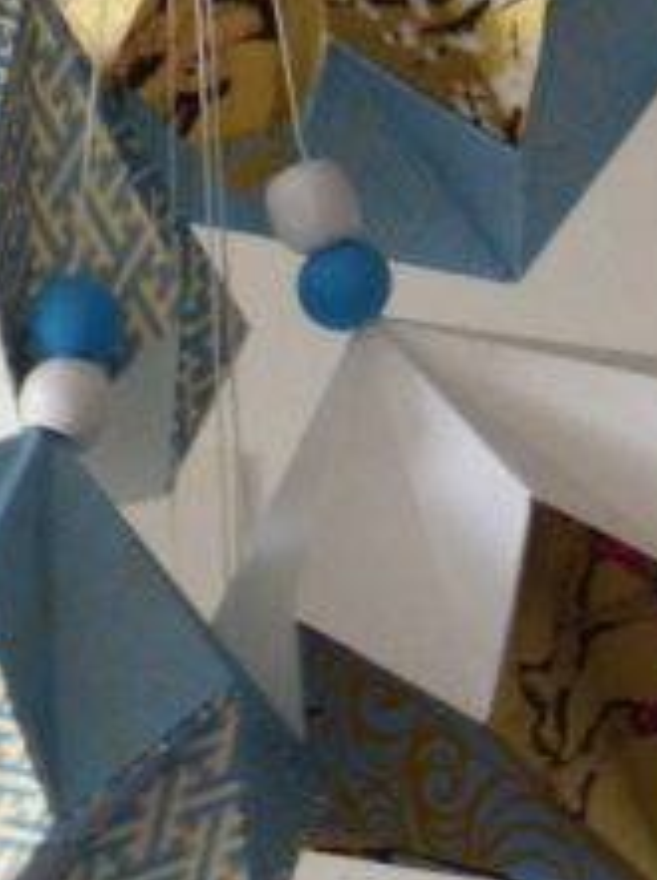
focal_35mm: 526
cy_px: 1477
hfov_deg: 2.8
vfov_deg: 3.8
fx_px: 13350
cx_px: -275
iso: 200
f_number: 3.5
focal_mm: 20.8
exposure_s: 1/60
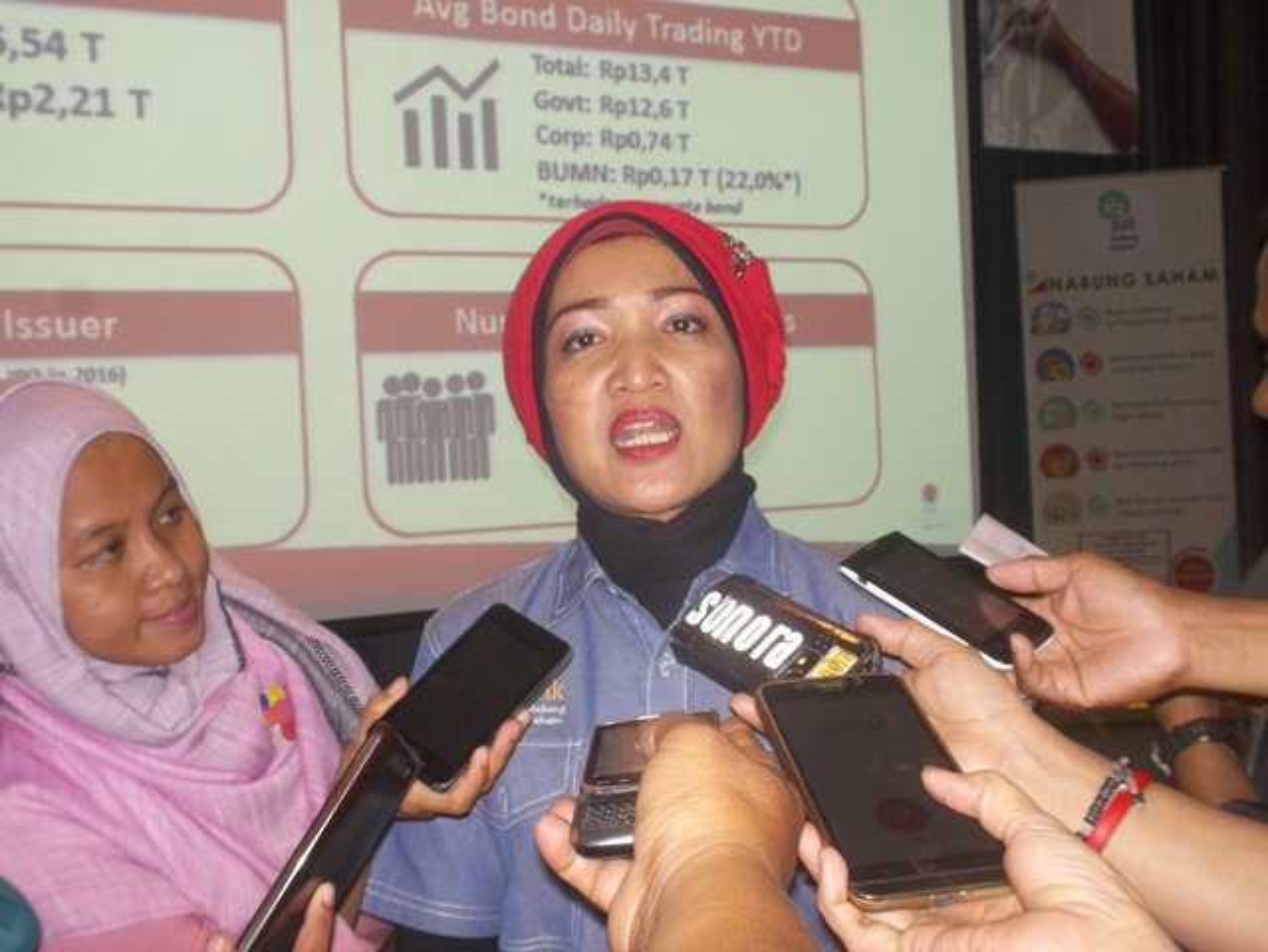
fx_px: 1356
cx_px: 634
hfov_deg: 50.1
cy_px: 476
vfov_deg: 38.7
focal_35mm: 37
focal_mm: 5.2
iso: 160
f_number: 3.7
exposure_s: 1/40
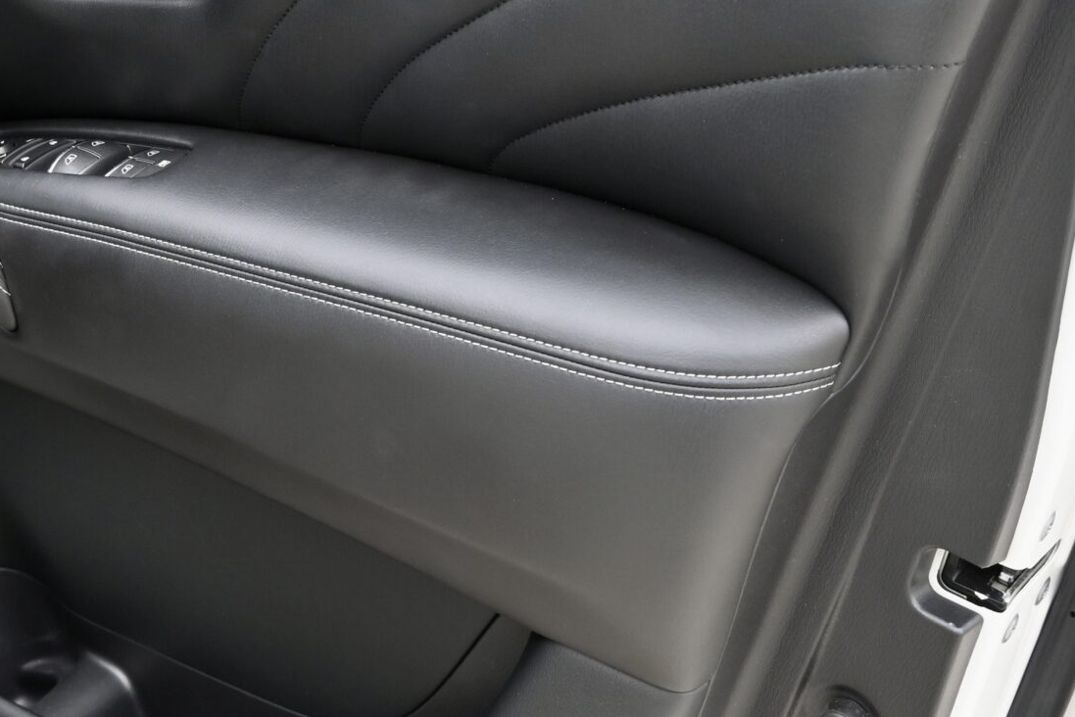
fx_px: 1673
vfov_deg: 24.2
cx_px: 175
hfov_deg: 34.3
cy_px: 295
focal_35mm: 56
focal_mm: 16
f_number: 4.5
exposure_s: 1/250
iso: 200
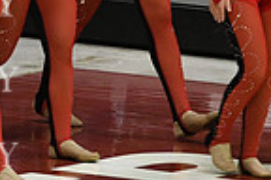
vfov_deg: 1.5
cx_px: -254
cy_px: -110
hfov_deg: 2.2
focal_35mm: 936
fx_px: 7045
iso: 3200
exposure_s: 1/400
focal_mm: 155
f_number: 2.8
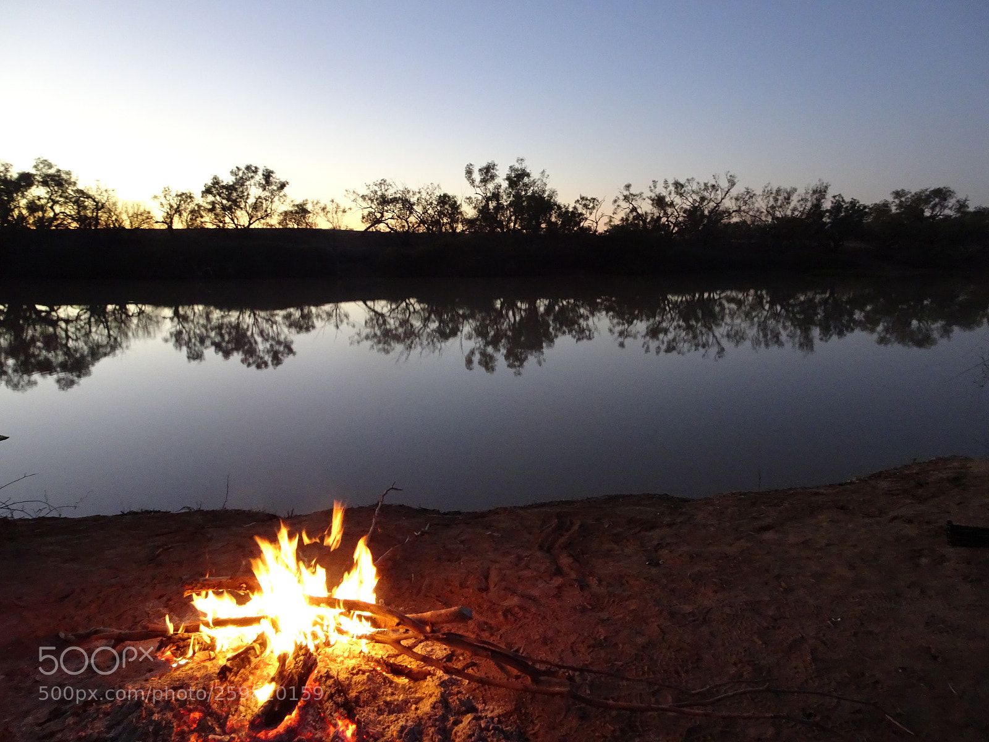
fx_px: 686
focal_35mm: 24
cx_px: 494
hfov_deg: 71.6
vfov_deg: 56.8
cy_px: 371
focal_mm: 4.1
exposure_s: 1/30
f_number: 3.5
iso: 800
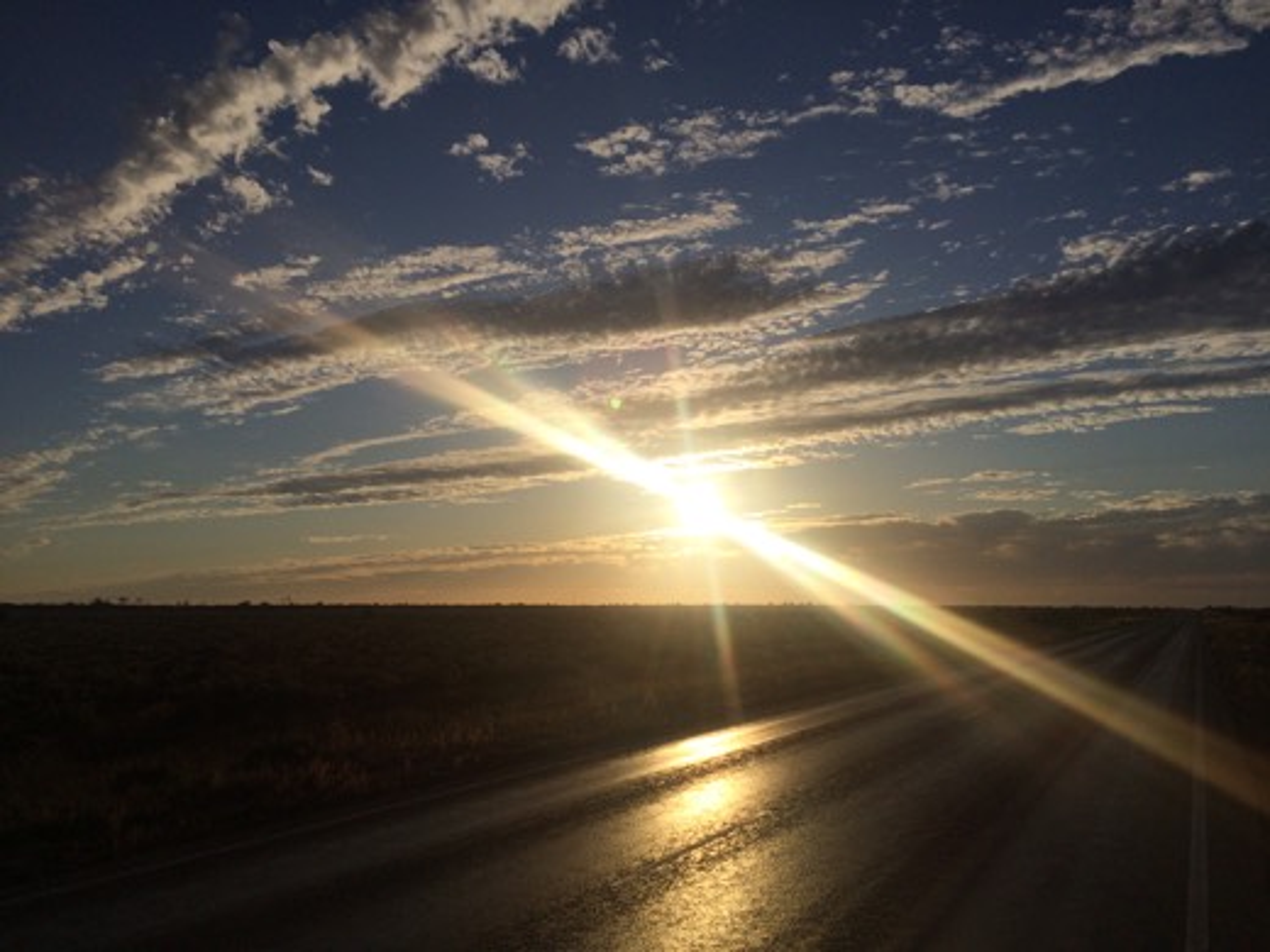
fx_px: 1064
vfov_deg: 48.2
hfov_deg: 61.7
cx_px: 635
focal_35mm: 29
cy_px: 476
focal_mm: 4.15
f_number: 2.2
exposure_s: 1/13699
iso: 40
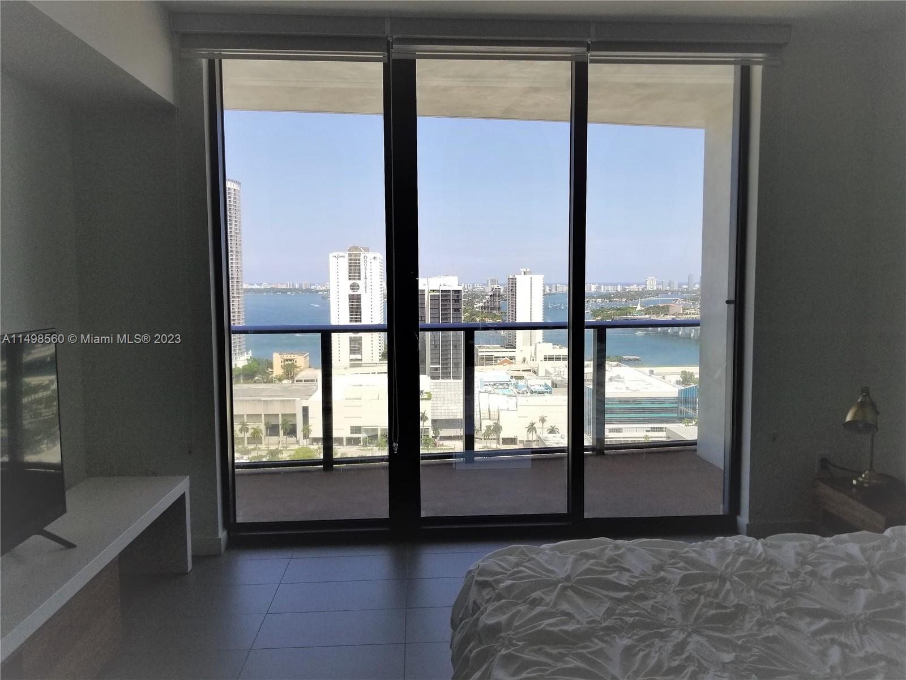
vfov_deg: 53.1
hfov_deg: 67.3
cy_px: 340
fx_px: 680
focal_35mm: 26
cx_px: 453
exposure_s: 1/325
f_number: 1.7
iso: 50
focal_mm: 4.3
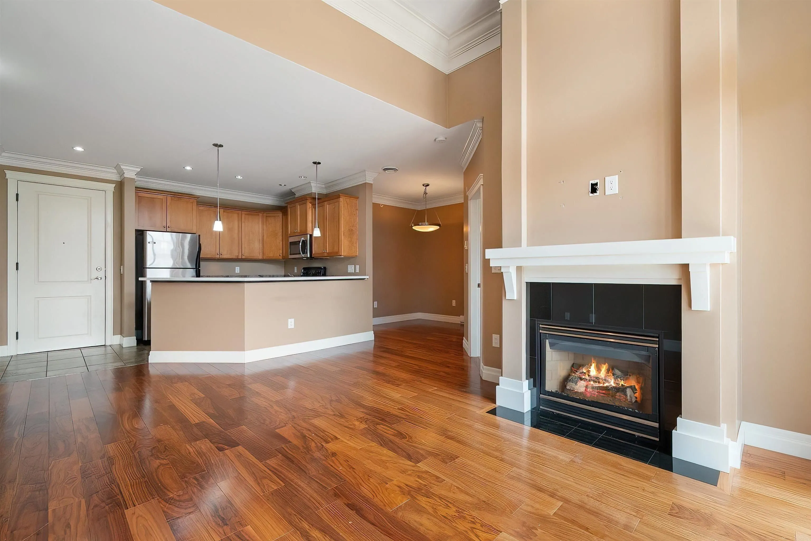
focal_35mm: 15
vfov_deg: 77.3
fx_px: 338
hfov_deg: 100.4
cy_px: 270
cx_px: 406
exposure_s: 1/60
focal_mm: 10
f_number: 7.1
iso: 200
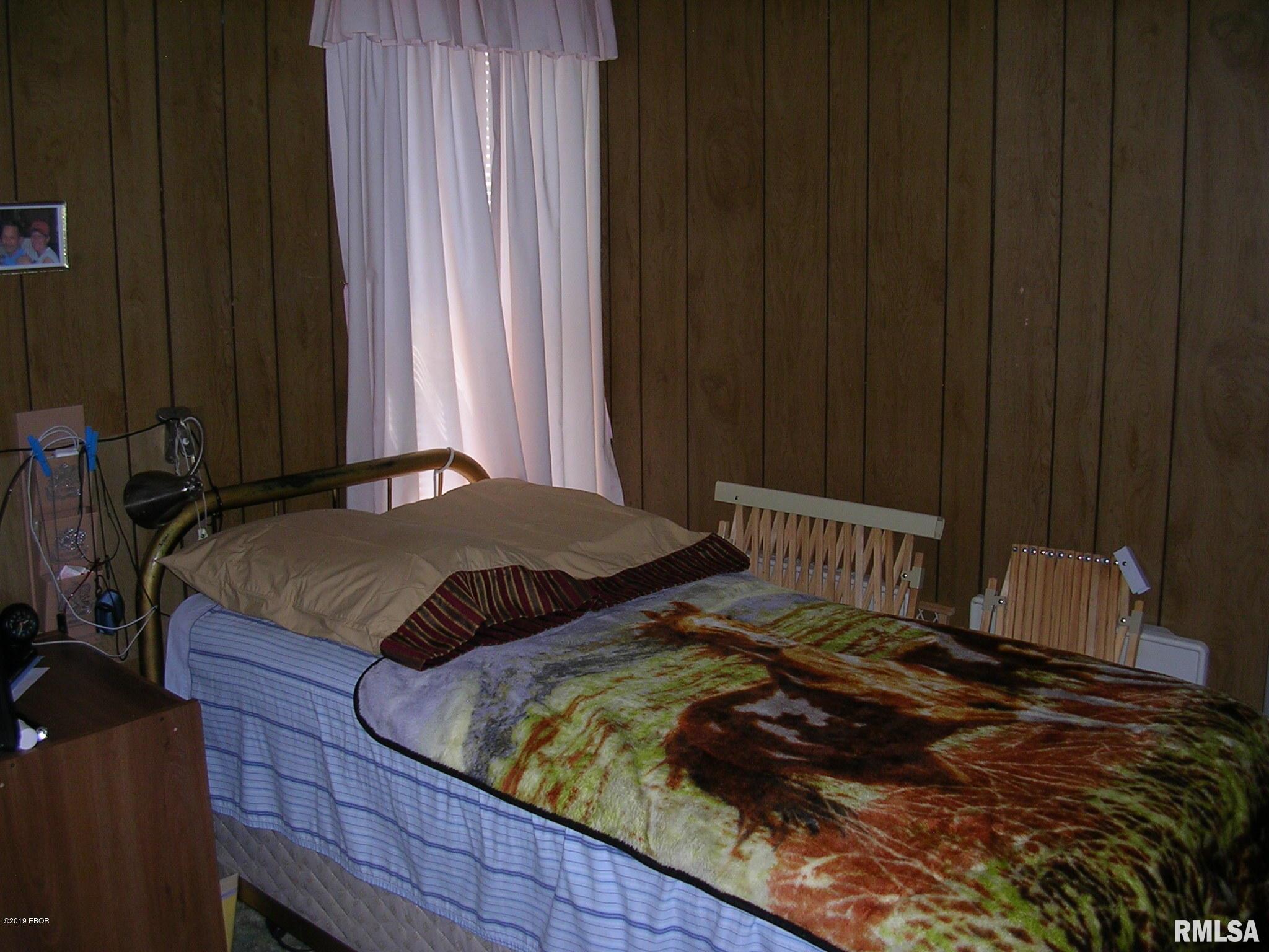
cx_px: 634
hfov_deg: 49.0
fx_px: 1393
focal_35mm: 38
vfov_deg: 37.7
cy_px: 476
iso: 52
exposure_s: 1/60.1
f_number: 2.8
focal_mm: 5.8
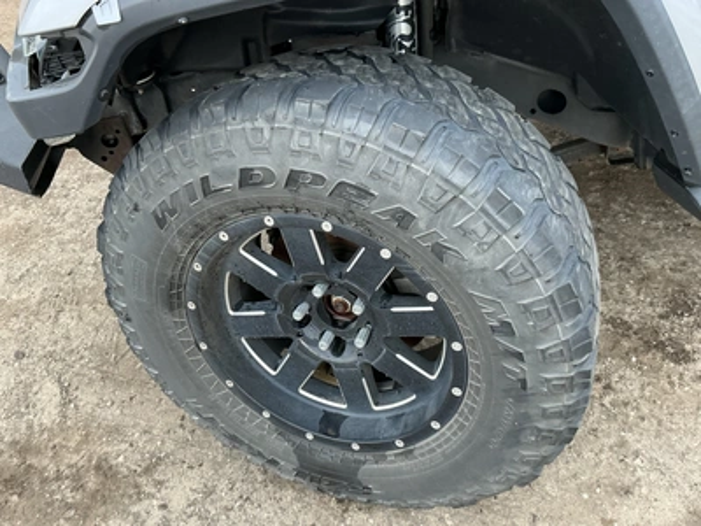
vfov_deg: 49.7
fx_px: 567
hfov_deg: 63.4
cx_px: 350
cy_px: 263
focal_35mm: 28
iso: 64
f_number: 1.8
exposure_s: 1/99
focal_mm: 3
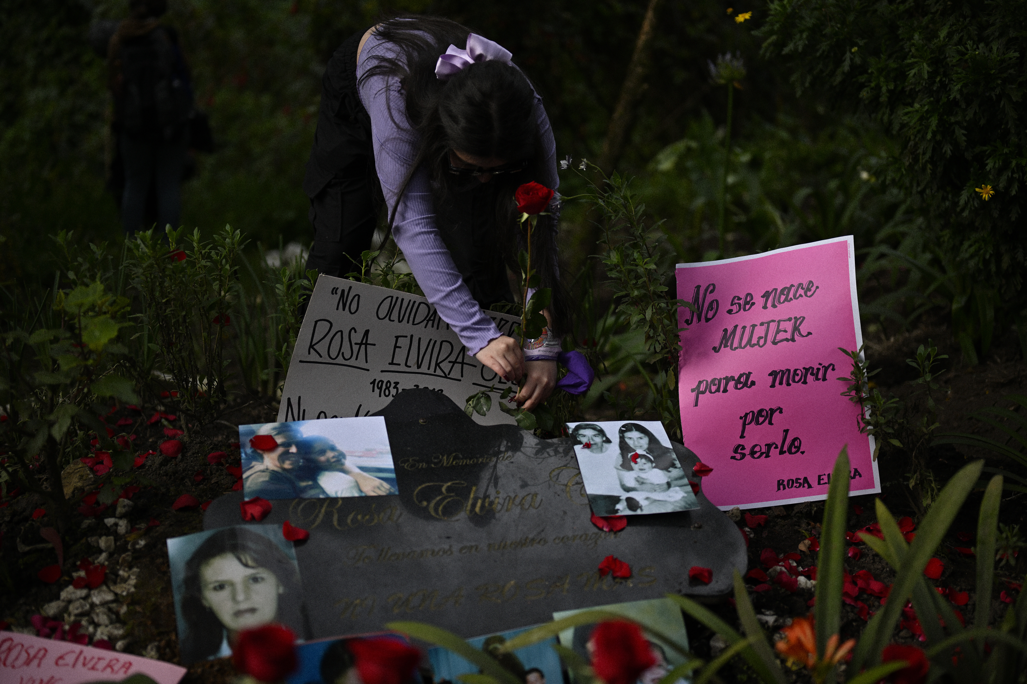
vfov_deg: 27.0
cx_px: 514
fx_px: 1426
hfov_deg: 39.6
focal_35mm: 50
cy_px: 342
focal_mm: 50
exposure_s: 1/500
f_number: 1.8
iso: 100
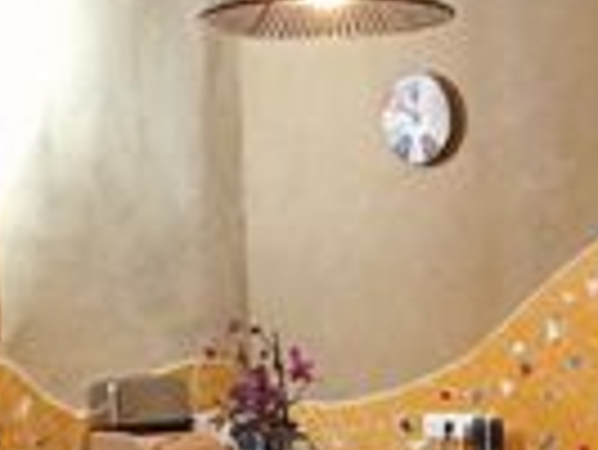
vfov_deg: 11.5
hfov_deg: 15.4
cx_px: 558
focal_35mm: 126
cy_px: 594
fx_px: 2179
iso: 1716
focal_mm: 3.98
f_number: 1.8
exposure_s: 1/25
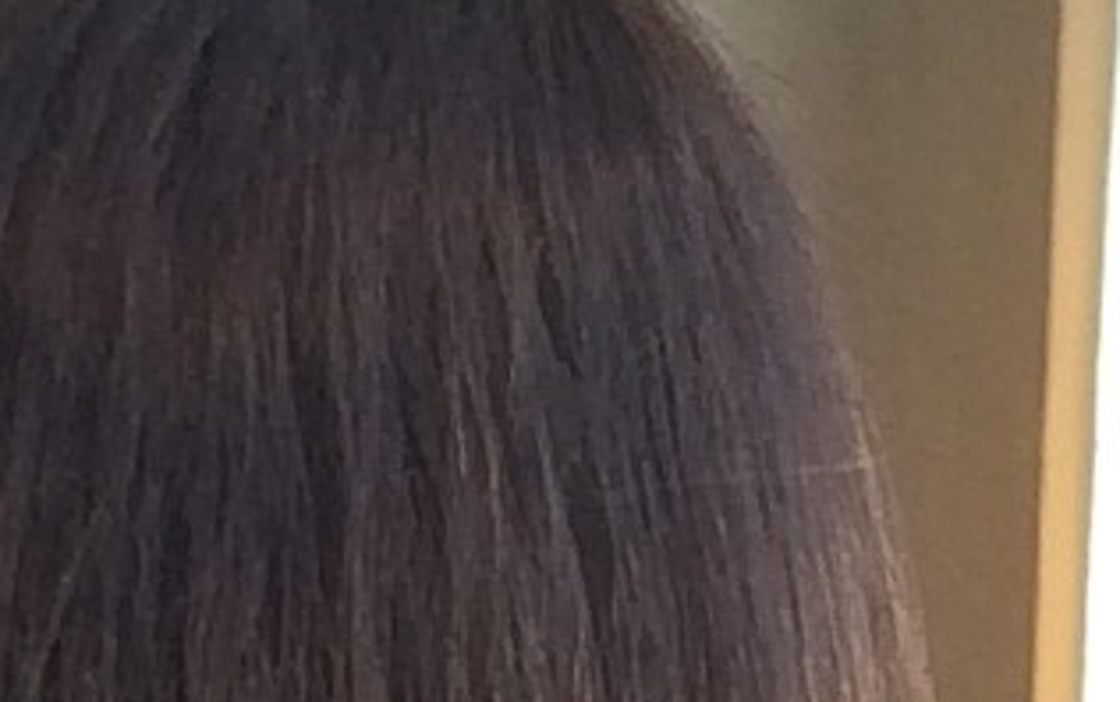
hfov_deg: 6.4
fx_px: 10019
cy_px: 2851
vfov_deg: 3.8
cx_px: 46
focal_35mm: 328
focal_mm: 4.12
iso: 32
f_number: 2.2
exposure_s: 1/33
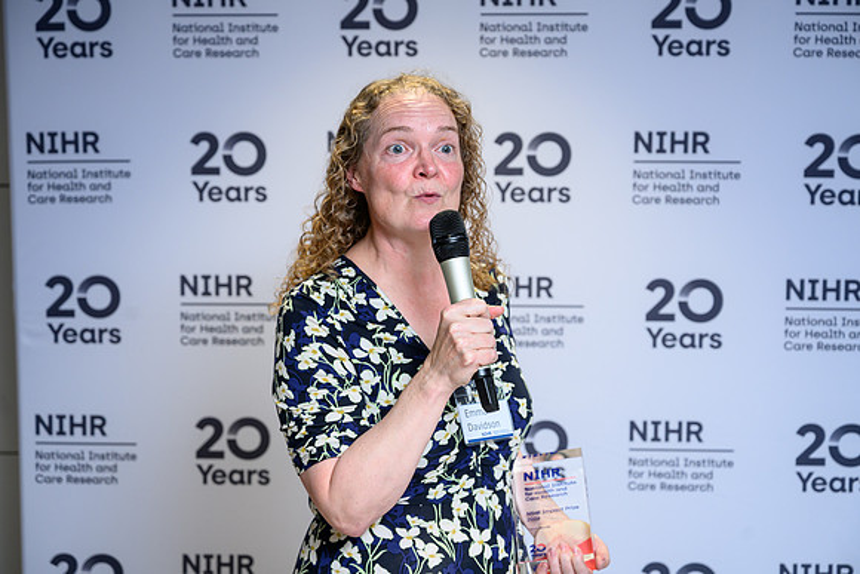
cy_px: 287
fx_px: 1507
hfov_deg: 31.8
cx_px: 430
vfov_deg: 21.6
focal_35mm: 63
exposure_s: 1/200
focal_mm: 62
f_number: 4.5
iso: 1250
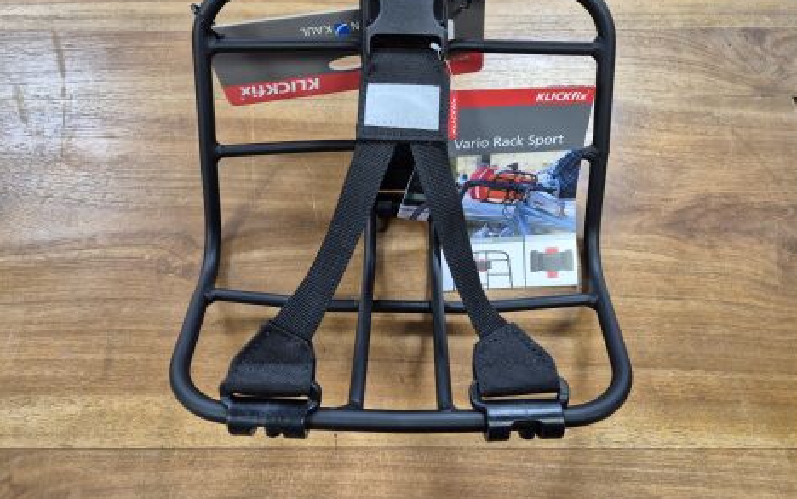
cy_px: 201
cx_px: 405
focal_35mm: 25
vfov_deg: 49.0
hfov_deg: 72.5
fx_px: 543
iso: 250
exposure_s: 1/100
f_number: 1.8
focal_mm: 5.4
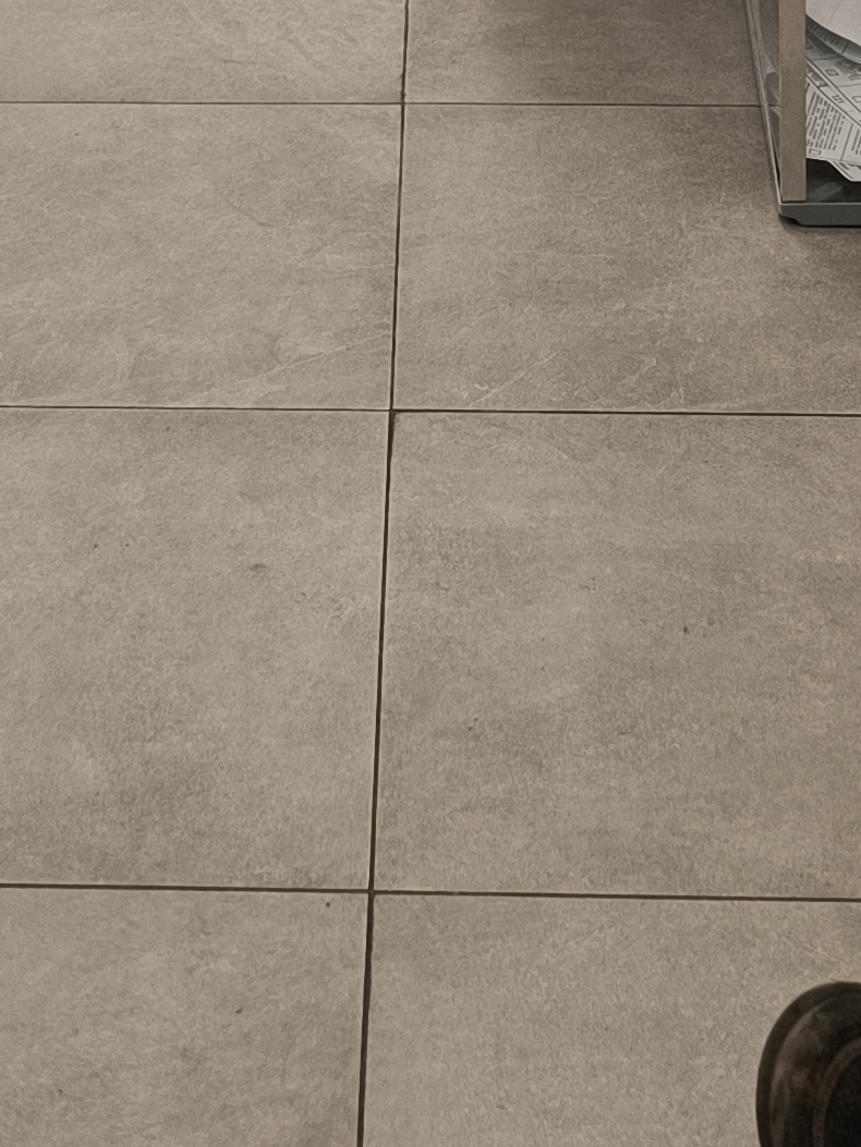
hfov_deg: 15.9
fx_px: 3084
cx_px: 329
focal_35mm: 93
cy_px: -1008
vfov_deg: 16.9
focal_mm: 6.14
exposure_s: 1/100
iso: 647
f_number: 1.65
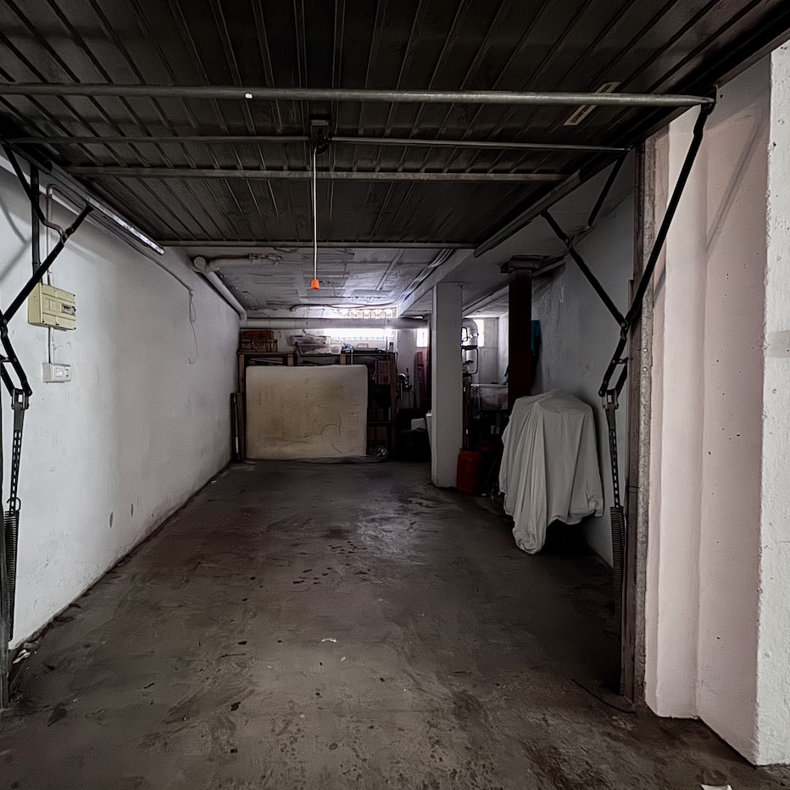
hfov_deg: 83.3
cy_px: 395
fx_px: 439
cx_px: 332
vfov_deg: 84.0
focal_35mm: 17
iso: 800
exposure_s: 1/8
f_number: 2.2
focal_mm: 2.22
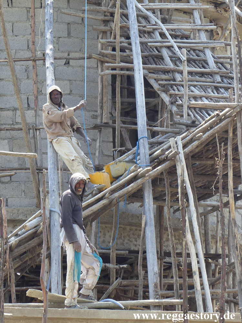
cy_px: 162
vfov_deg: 11.6
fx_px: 1586
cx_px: 121
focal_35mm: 170
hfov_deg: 8.7
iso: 100
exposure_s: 1/160
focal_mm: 30.6
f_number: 4
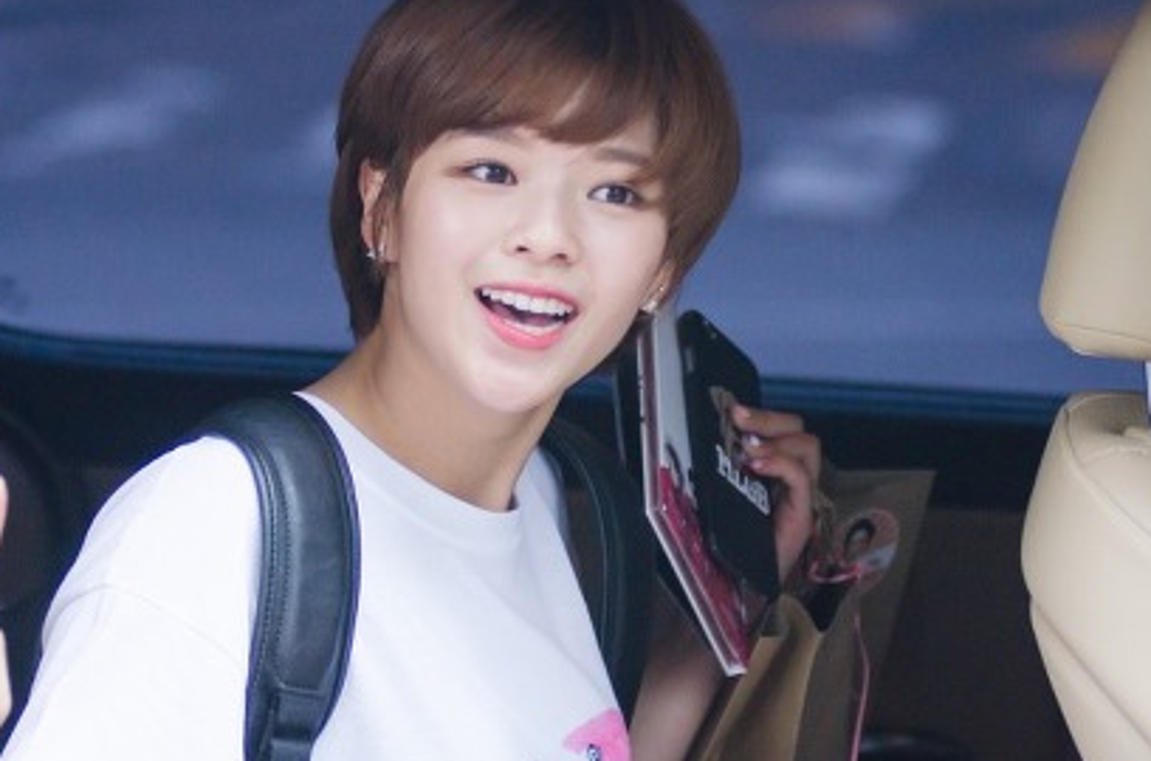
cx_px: 674
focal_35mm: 206
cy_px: 323
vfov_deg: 6.6
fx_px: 6571
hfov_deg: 10.0
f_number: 2.8
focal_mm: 80
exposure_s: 1/800
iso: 200
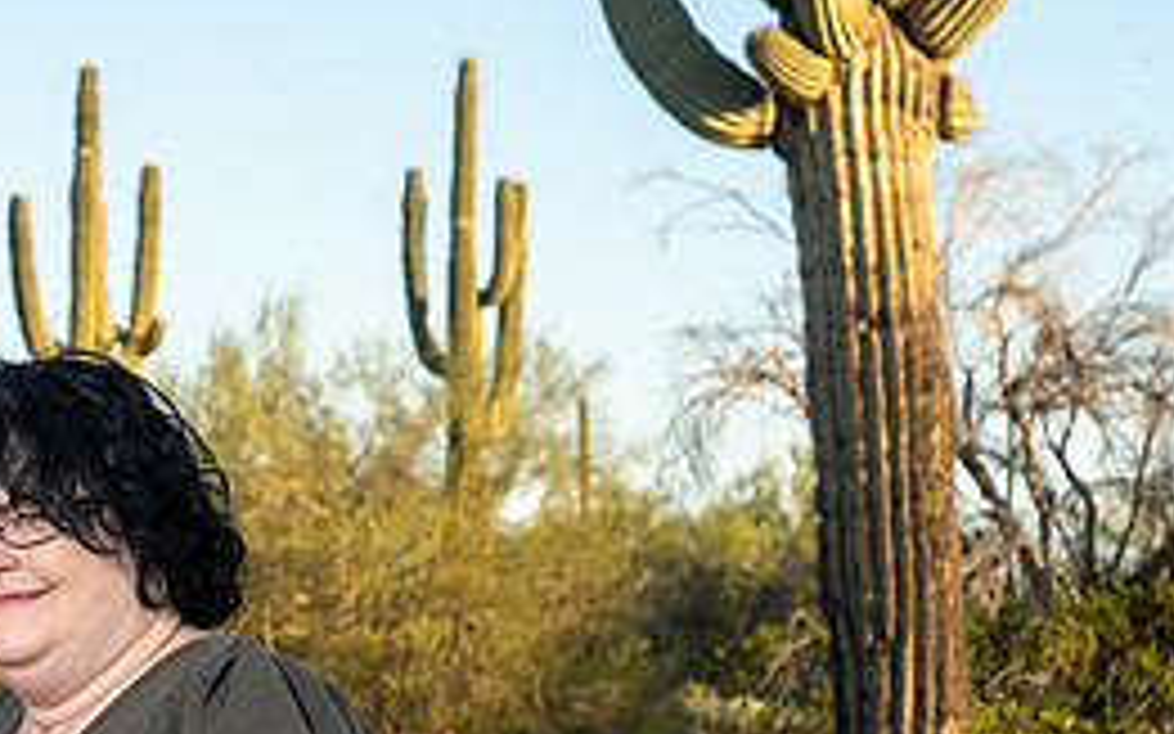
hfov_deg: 15.0
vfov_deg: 9.5
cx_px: 55
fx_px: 4382
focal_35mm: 137
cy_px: 755
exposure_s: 1/160
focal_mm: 54
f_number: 8
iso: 100
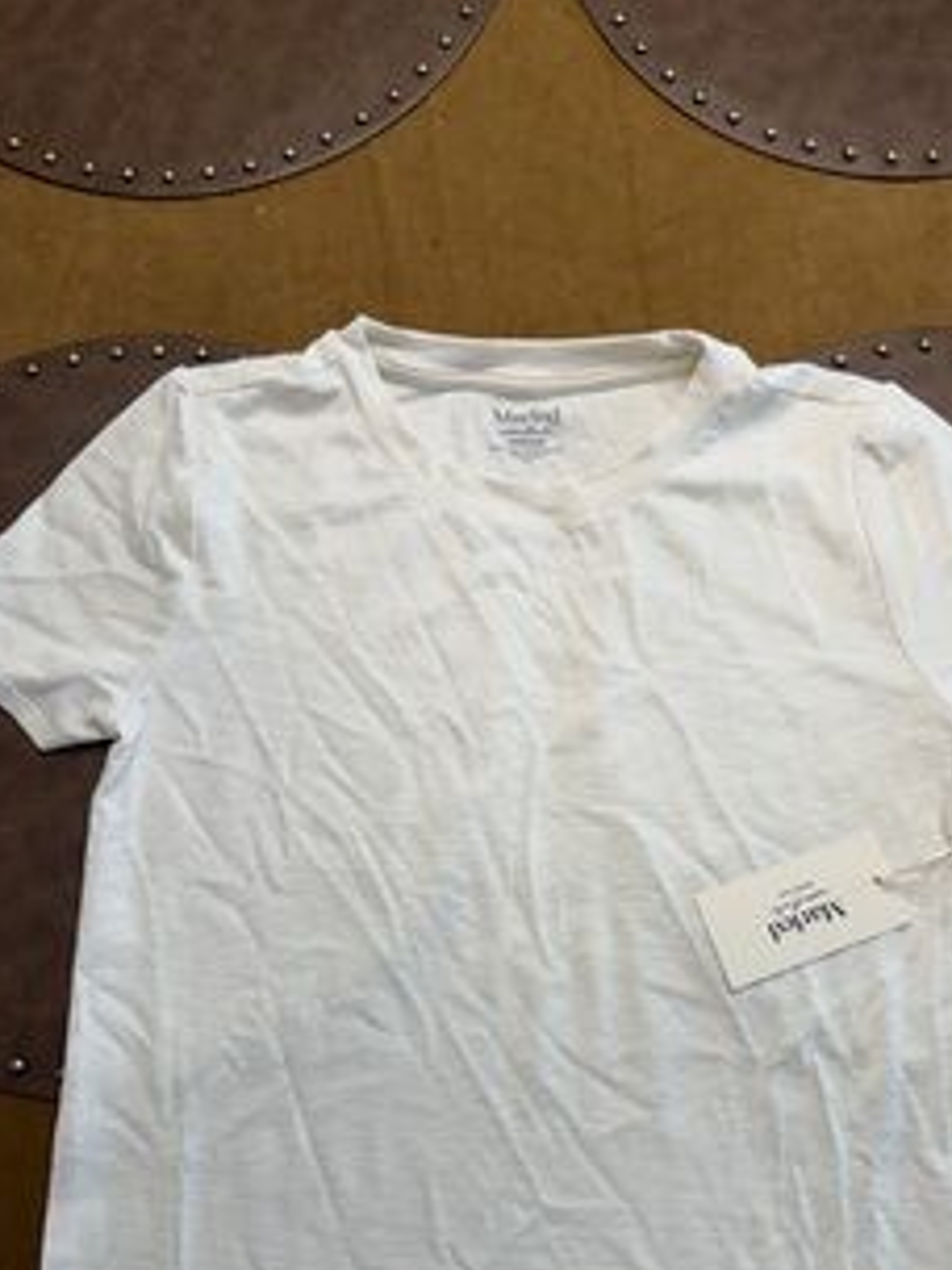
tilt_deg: -76.7
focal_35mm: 30
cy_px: 723
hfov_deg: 46.7
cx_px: 545
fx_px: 1100
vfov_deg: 59.7
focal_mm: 6.76
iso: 64
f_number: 1.78
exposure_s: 1/120
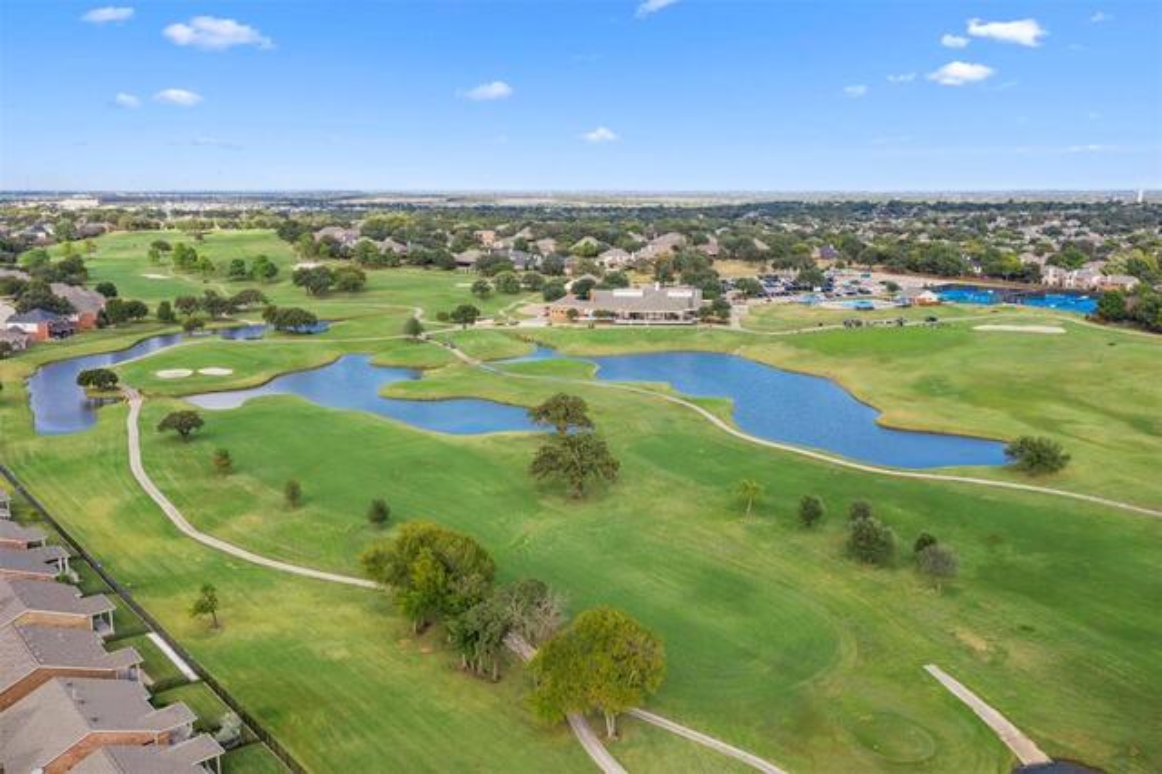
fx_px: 903
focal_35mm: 28
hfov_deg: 65.5
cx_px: 581
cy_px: 387
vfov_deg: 46.4
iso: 100
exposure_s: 1/400
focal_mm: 10.26
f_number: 5.6
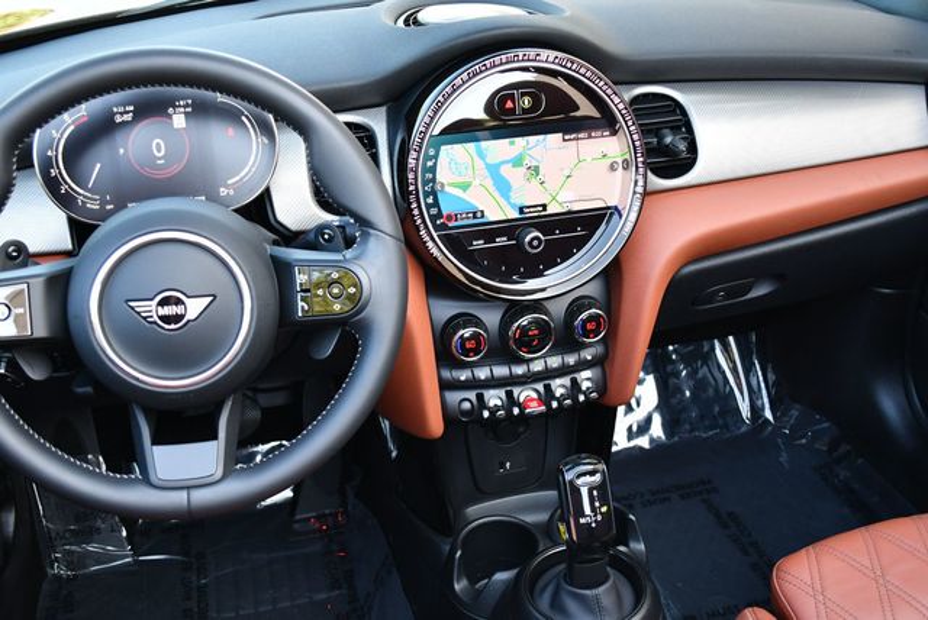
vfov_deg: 33.5
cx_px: 464
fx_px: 1032
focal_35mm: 40
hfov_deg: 48.4
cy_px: 310
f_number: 3.8
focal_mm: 20
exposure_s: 1/250
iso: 720
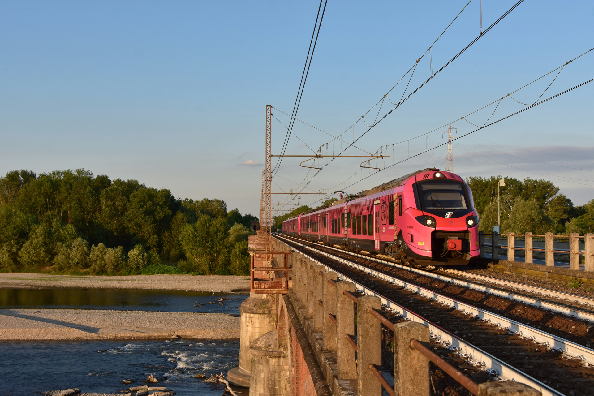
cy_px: 198
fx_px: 718
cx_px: 297
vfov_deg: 30.8
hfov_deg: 45.0
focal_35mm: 44
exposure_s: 1/800
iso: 400
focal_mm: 29
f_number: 6.3
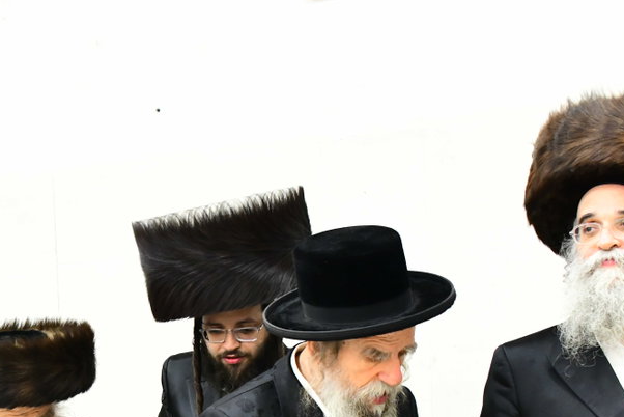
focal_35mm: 79
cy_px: 408
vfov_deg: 16.9
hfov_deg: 25.2
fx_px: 1370
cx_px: 120
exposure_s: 1/100
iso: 4000
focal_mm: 34
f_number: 5.6
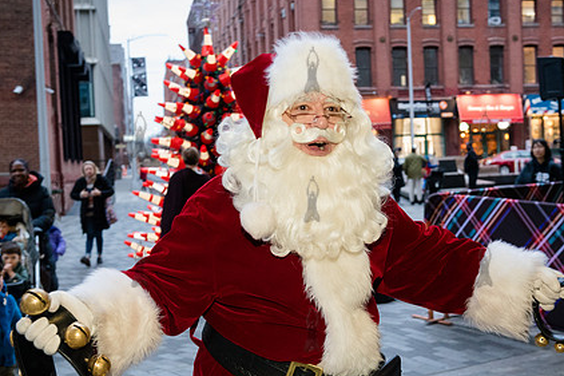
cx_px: 311
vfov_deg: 24.6
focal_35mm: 55
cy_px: 199
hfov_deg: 36.2
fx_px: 861
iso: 4000
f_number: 4
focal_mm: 40
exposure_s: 1/125
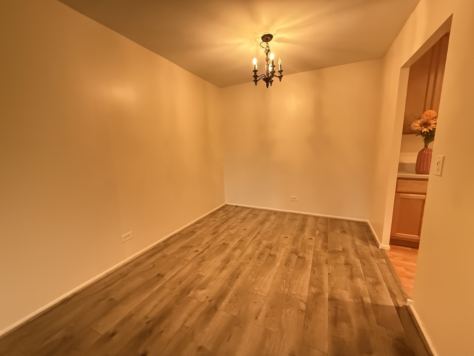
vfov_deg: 85.7
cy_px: 178
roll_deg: +1.5
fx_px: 192
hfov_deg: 102.1
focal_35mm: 14
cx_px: 237
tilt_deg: -9.8
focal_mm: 2.22
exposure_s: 1/40
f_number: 2.2
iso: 1250
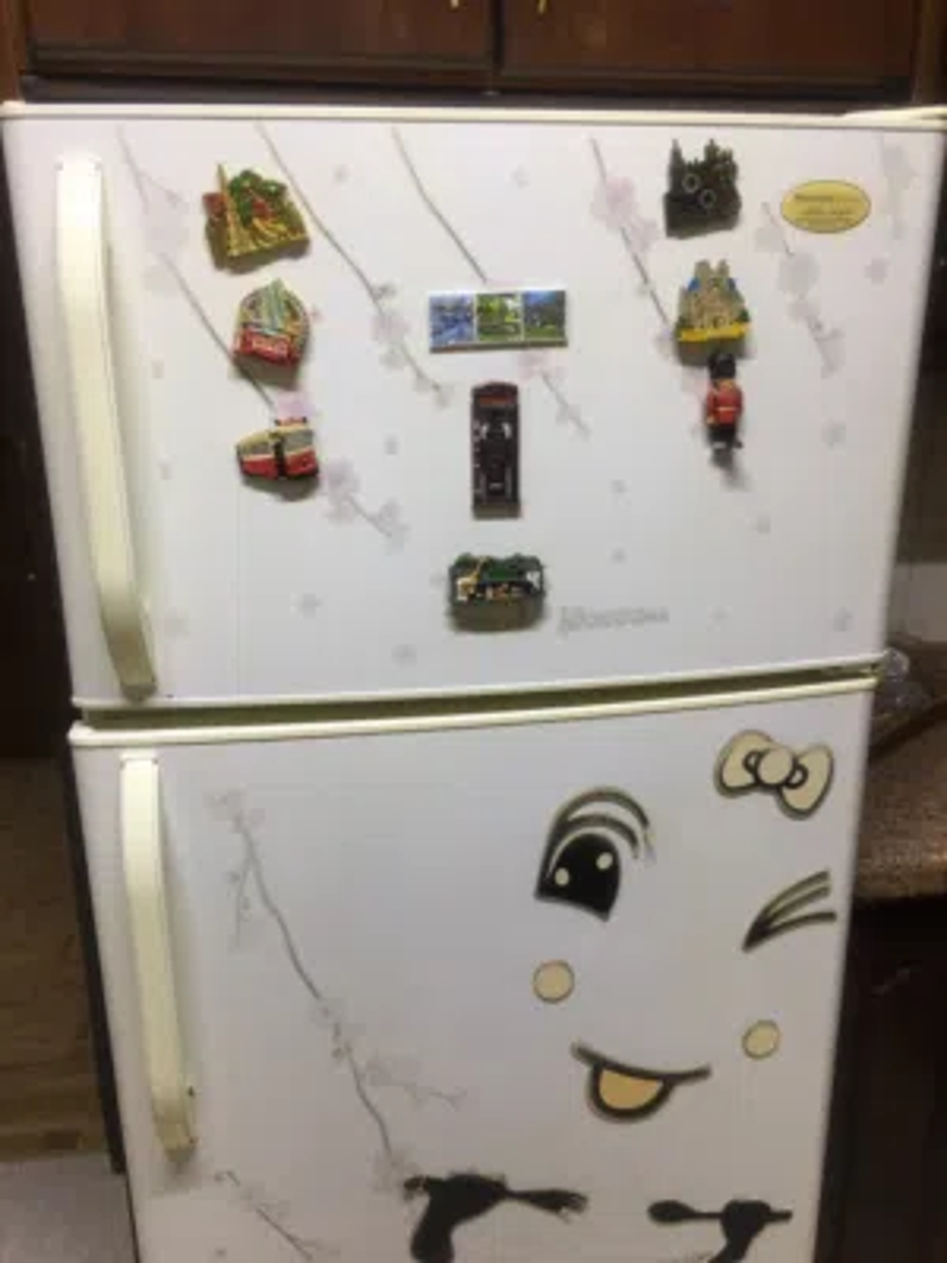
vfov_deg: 61.7
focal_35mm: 29
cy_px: 632
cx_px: 474
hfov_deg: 48.2
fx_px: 1058
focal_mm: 4.15
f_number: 2.2
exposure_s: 1/33
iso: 64
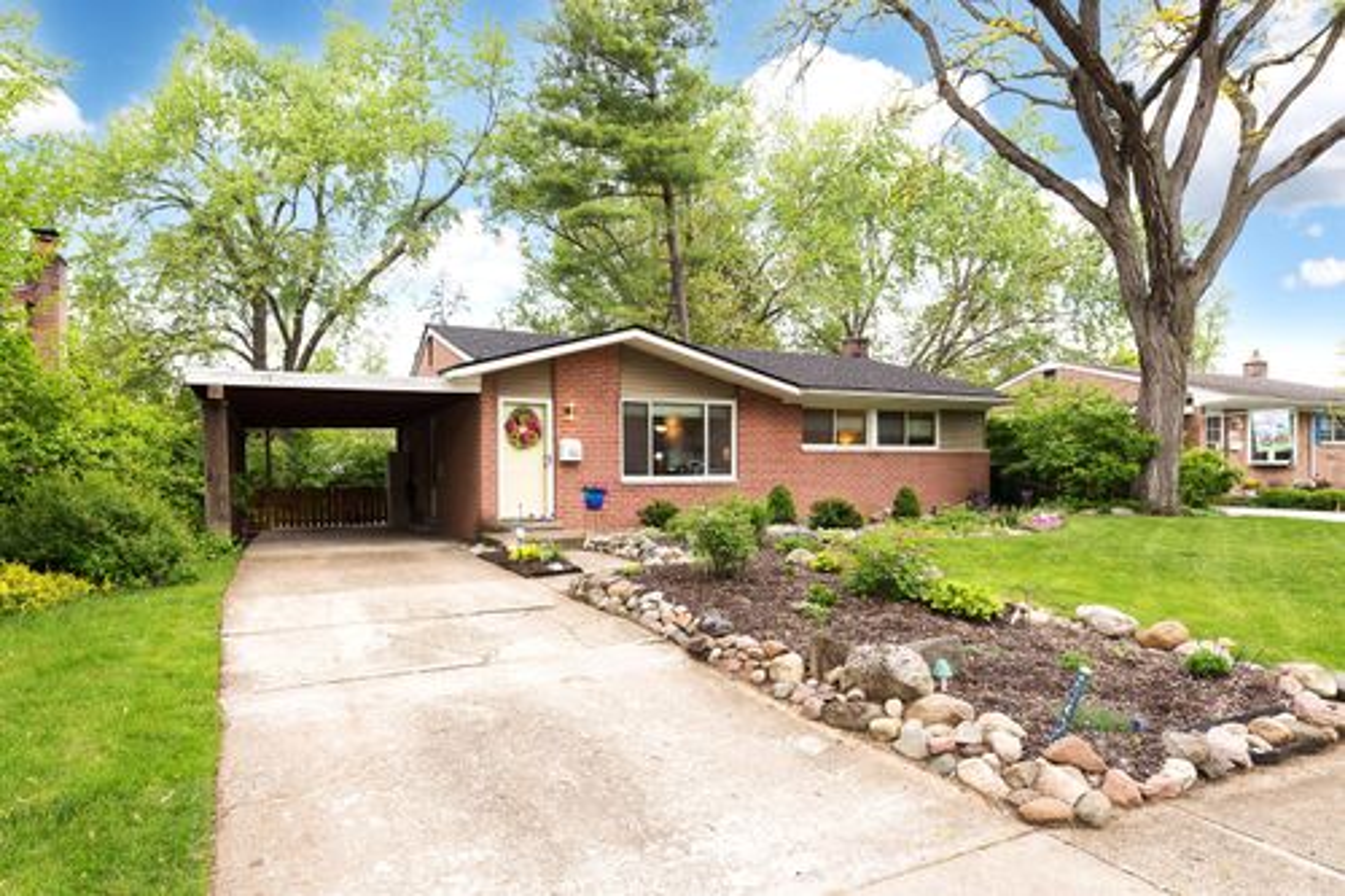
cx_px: 672
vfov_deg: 77.3
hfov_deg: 100.4
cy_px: 448
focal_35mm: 15
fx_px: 560
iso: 400
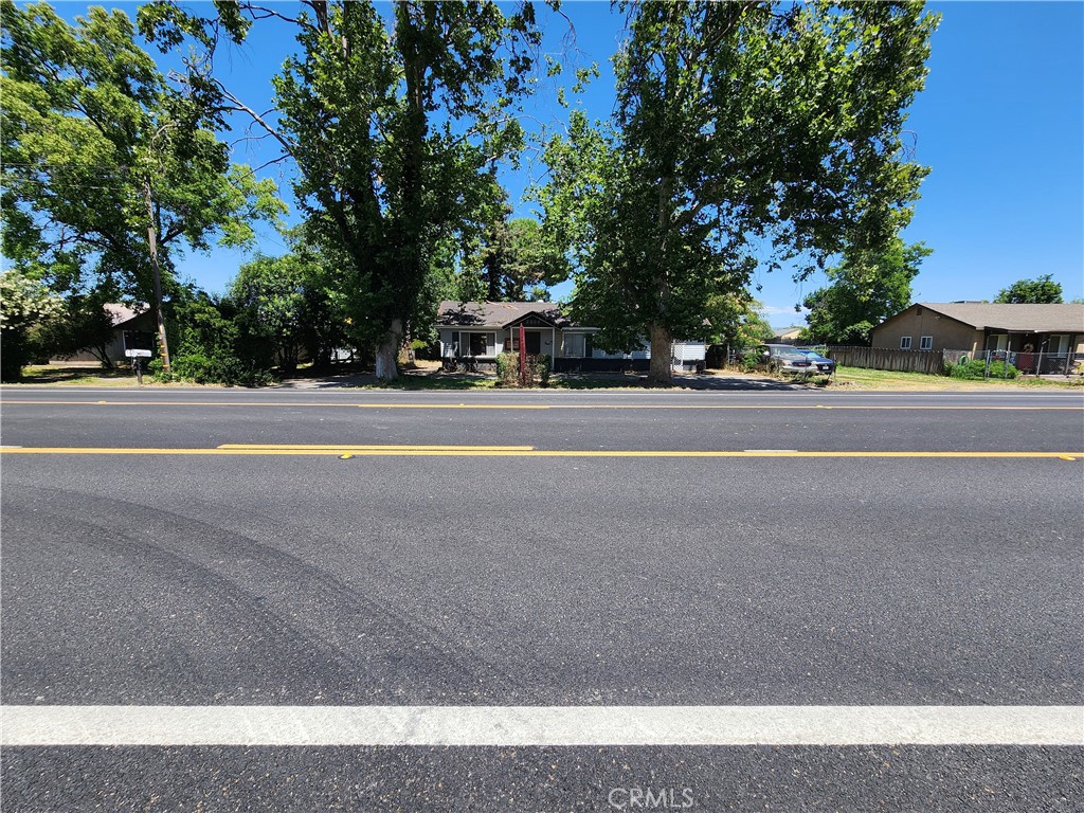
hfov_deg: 106.2
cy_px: 406
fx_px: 407
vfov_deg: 89.9
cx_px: 542
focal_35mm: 13
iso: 50
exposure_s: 1/1215
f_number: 2.2
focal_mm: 2.2
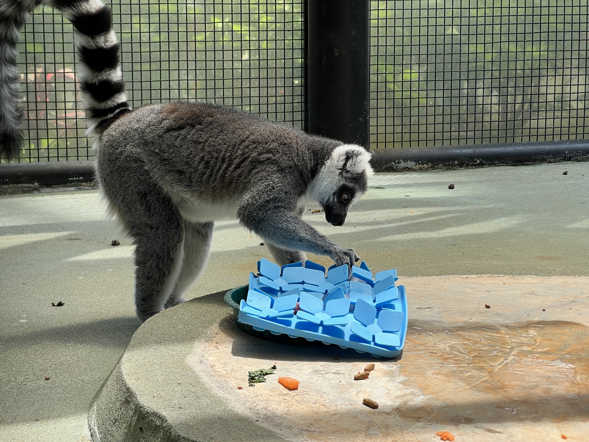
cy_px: 221
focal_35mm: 77
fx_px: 1310
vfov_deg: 19.1
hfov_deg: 25.3
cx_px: 294
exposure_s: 1/335
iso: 32
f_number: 2.8
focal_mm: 9
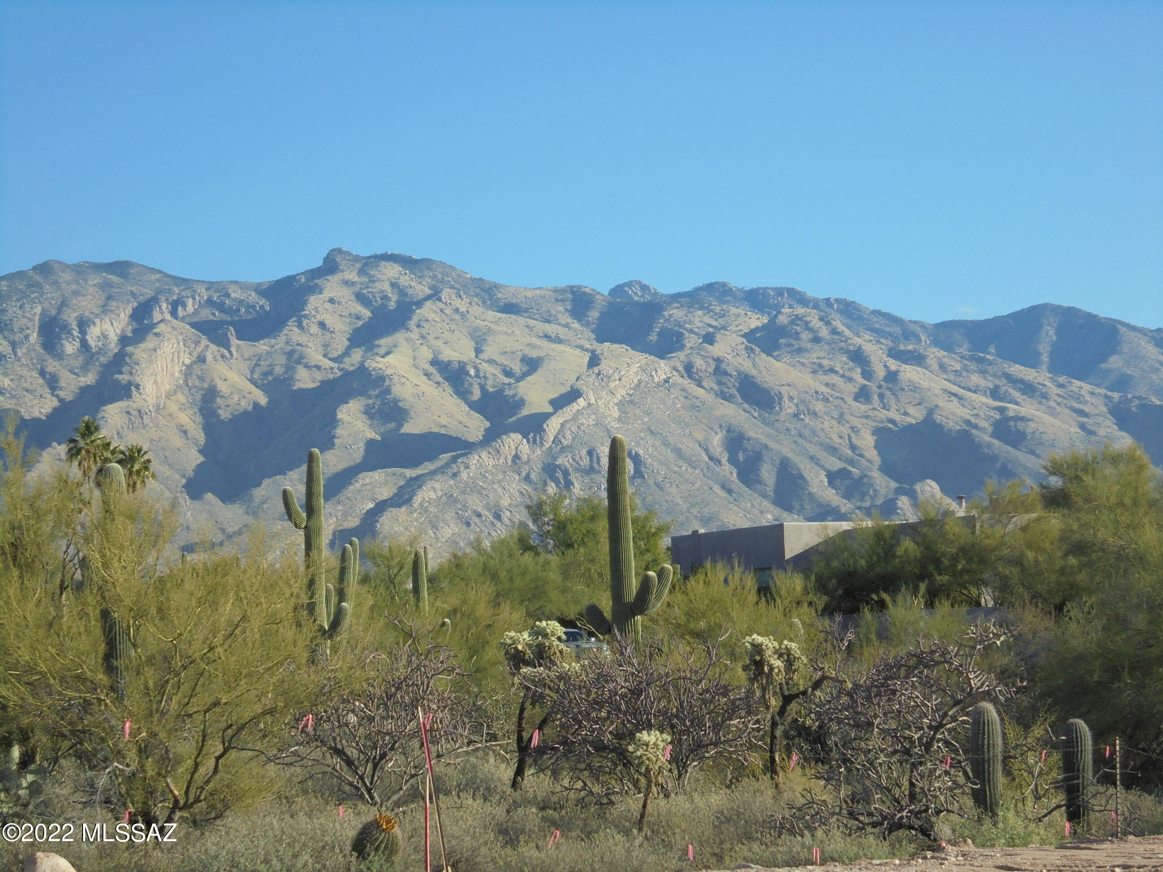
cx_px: 582
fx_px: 3158
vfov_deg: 15.7
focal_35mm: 94
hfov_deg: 20.9
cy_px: 436
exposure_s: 1/640
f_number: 4.7
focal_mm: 16.9
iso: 100
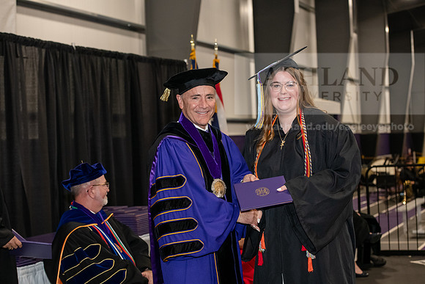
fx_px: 827
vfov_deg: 19.5
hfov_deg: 28.8
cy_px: 142
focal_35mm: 70
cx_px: 212
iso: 2500
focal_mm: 70
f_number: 5
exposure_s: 1/200
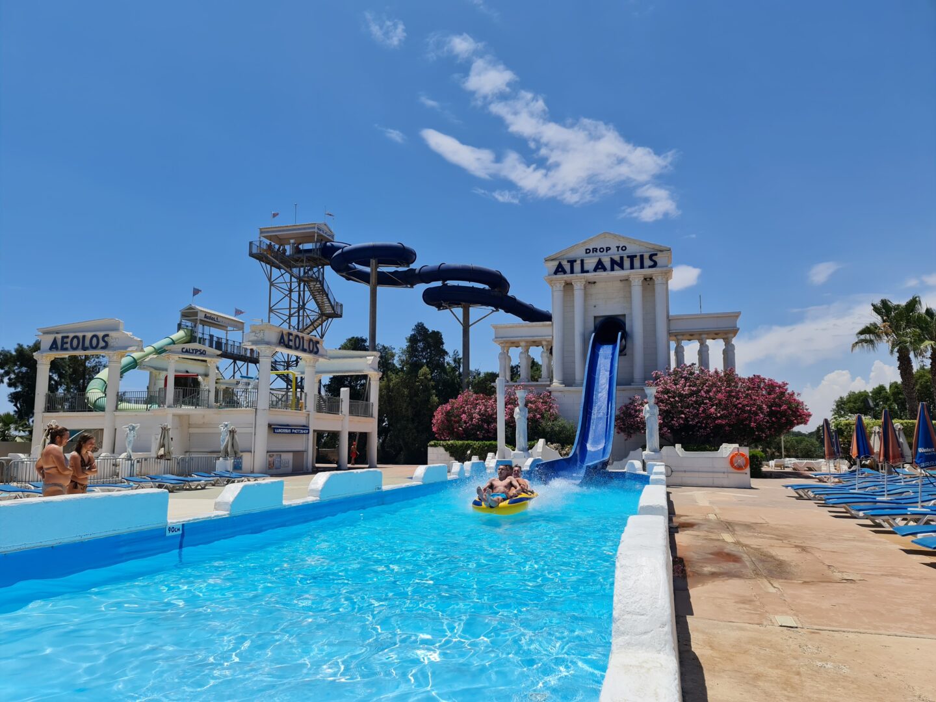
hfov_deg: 69.4
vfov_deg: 54.9
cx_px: 468
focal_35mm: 25
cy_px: 351
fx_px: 676
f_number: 1.8
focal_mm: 7
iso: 50
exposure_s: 1/2208
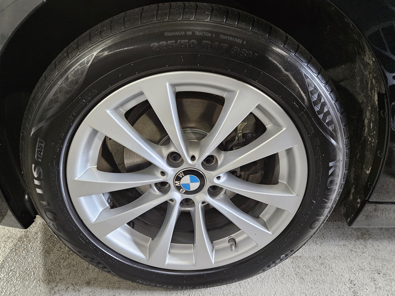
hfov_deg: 73.9
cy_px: 148
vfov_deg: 58.9
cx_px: 198
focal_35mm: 23
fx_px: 262
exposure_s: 1/40
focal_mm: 5.4
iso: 640
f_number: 1.8
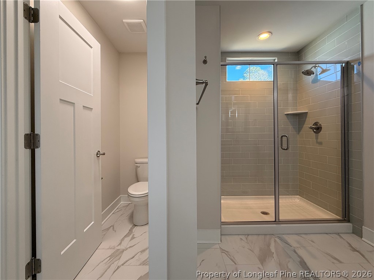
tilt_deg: -2.3
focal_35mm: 14
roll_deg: +2.3
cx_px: 187
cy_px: 140
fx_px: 151
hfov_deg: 102.1
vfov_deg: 85.7
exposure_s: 1/120
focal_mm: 2.22
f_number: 2.2
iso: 125
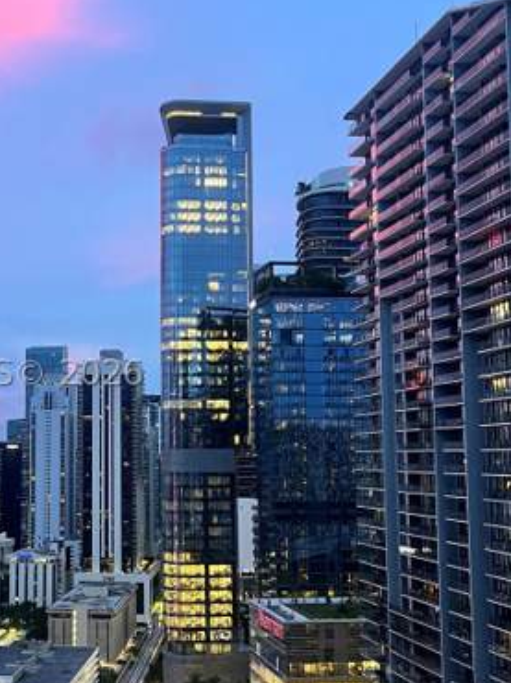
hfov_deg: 31.3
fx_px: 887
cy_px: 373
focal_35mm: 45
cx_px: 100
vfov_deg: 42.1
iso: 320
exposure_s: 1/60
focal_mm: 5.7
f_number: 1.5
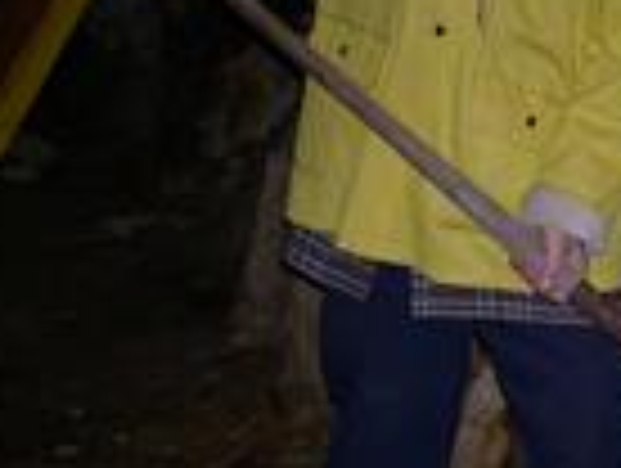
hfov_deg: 16.9
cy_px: 40
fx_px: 1977
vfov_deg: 13.4
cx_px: 796
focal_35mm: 110
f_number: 2.8
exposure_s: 1/60
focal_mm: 8
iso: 142
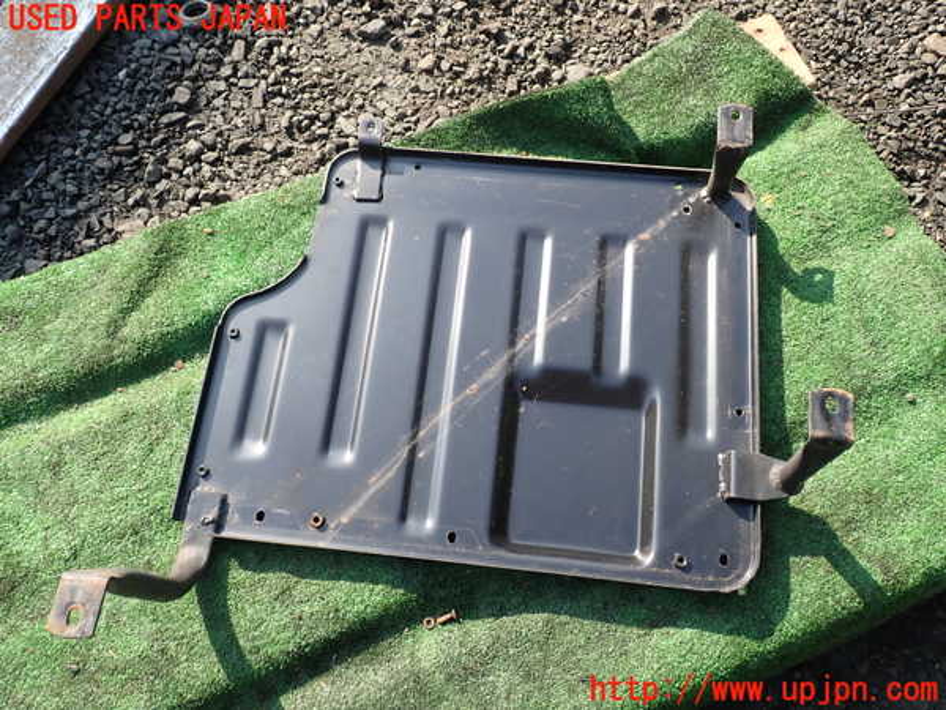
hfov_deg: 60.0
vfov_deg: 46.8
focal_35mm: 30
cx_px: 473
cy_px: 355
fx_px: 820
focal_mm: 5.4
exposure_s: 1/250
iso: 100
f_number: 3.2
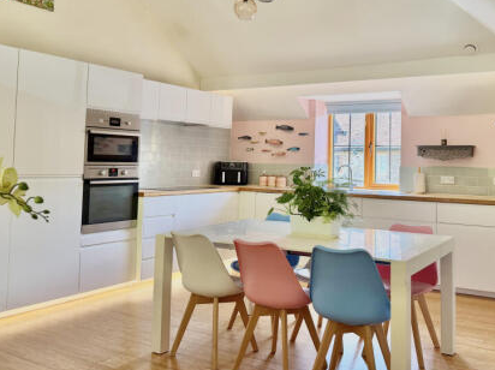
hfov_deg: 53.2
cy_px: 141
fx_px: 486
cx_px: 319
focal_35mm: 34
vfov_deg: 41.4
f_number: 1.78
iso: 100
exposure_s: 1/100
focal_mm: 6.76
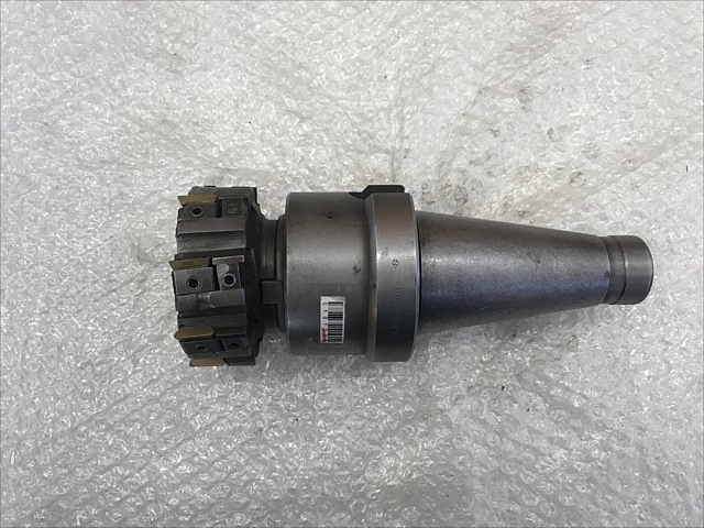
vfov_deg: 49.7
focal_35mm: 28
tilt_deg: -81.2
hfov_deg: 63.4
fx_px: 569
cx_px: 352
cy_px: 264
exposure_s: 1/40
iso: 20
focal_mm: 3.99
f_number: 1.8
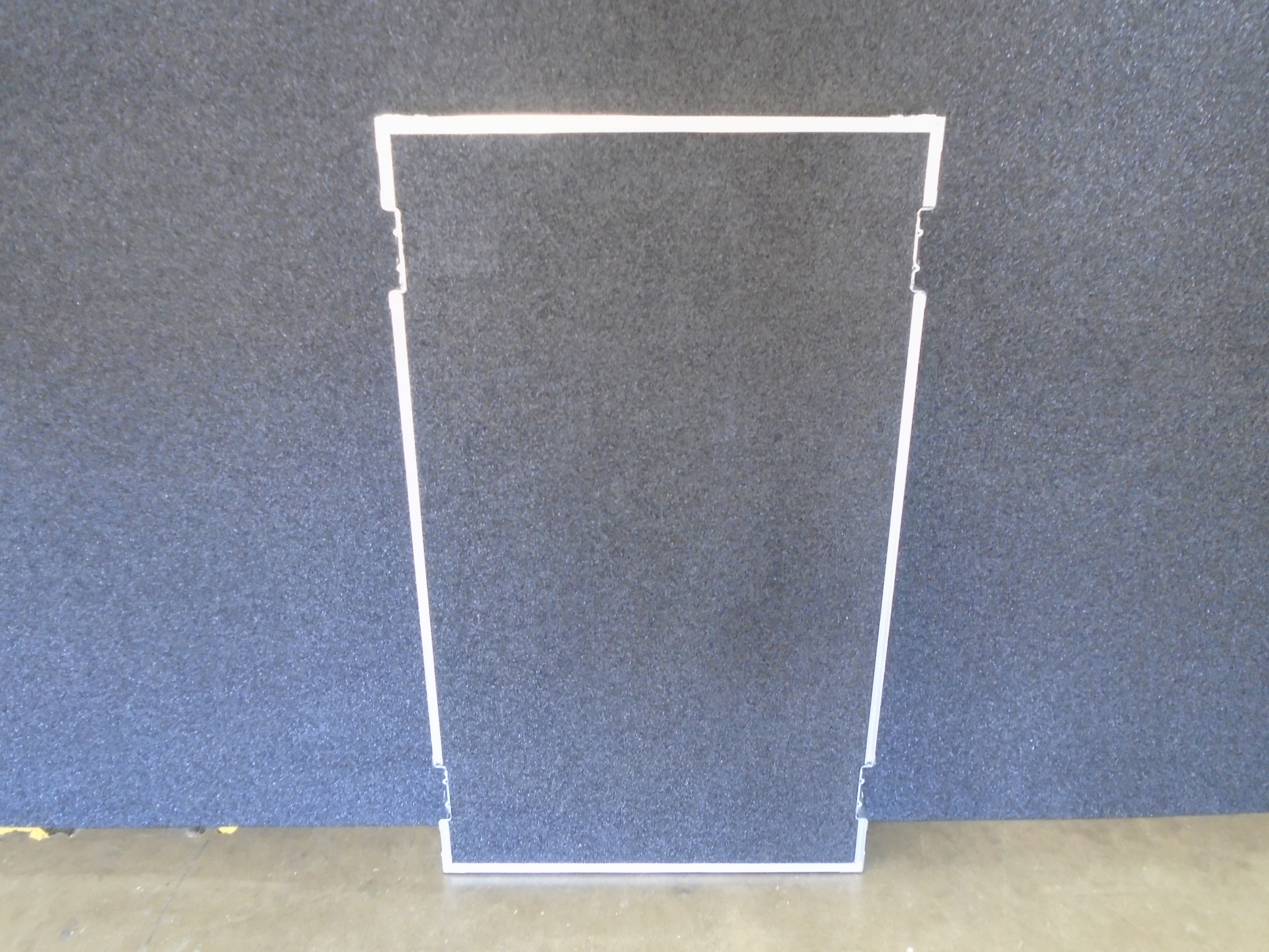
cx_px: 634
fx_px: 953
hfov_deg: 67.3
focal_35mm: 26
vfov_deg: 53.1
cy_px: 476
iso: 400
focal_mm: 4.6
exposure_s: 1/8
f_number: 3.2
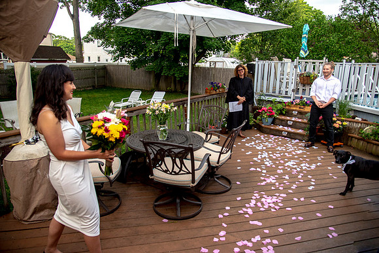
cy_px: 126
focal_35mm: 24
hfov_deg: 73.7
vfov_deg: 53.2
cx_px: 190
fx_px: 253
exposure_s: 1/200
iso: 100
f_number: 4
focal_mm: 24
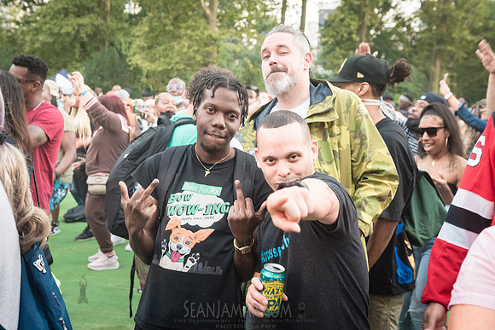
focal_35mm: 45
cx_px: 219
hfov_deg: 43.3
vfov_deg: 29.7
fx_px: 623
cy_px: 164
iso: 1600
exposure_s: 1/50
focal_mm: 32
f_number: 4
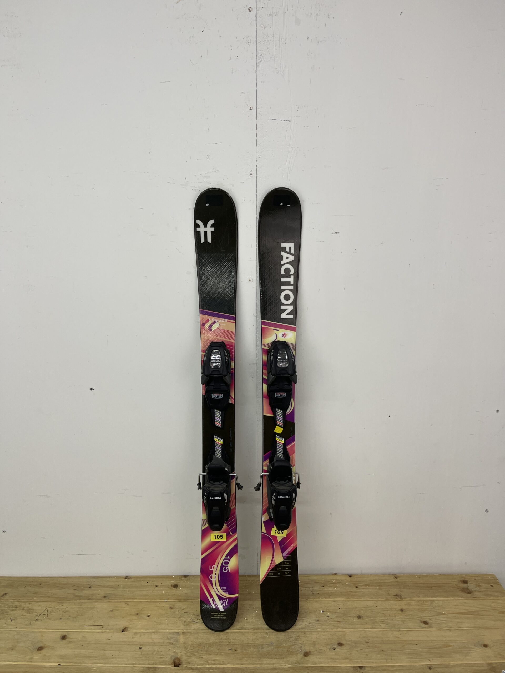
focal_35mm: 25
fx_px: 486
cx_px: 252
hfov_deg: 54.9
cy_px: 336
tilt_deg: -13.7
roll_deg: +0.4
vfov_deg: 69.4
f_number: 1.6
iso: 125
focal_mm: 5.1
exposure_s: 1/100
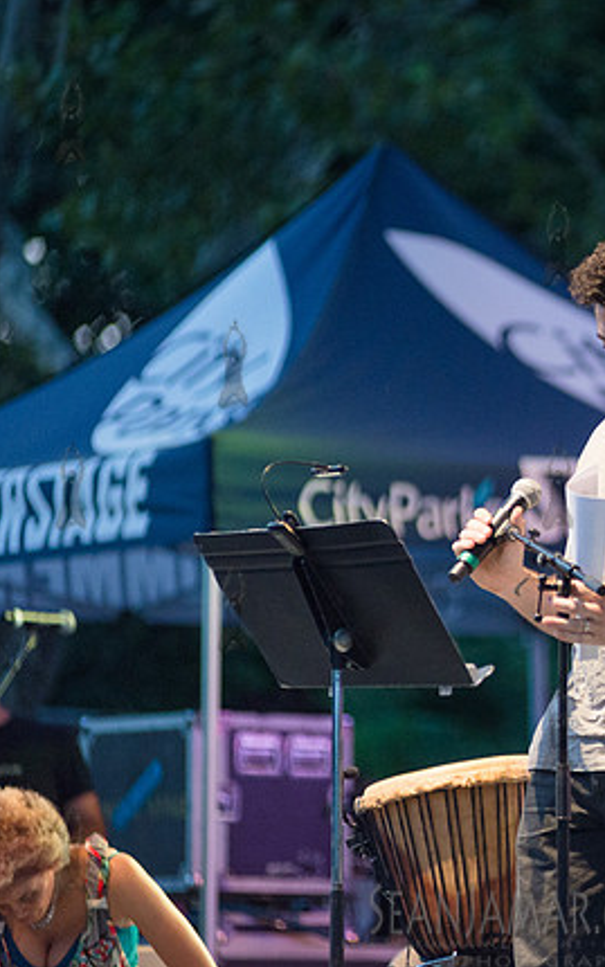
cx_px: 698
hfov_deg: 3.9
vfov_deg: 6.3
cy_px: 443
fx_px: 8805
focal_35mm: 334
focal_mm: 200
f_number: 2.8
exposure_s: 1/320
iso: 1600
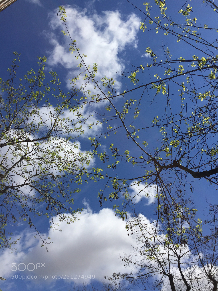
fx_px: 244
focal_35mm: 29
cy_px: 146
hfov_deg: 48.2
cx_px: 109
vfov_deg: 61.7
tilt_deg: +53.6
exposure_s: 1/4950
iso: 32
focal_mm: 4.15
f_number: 2.2
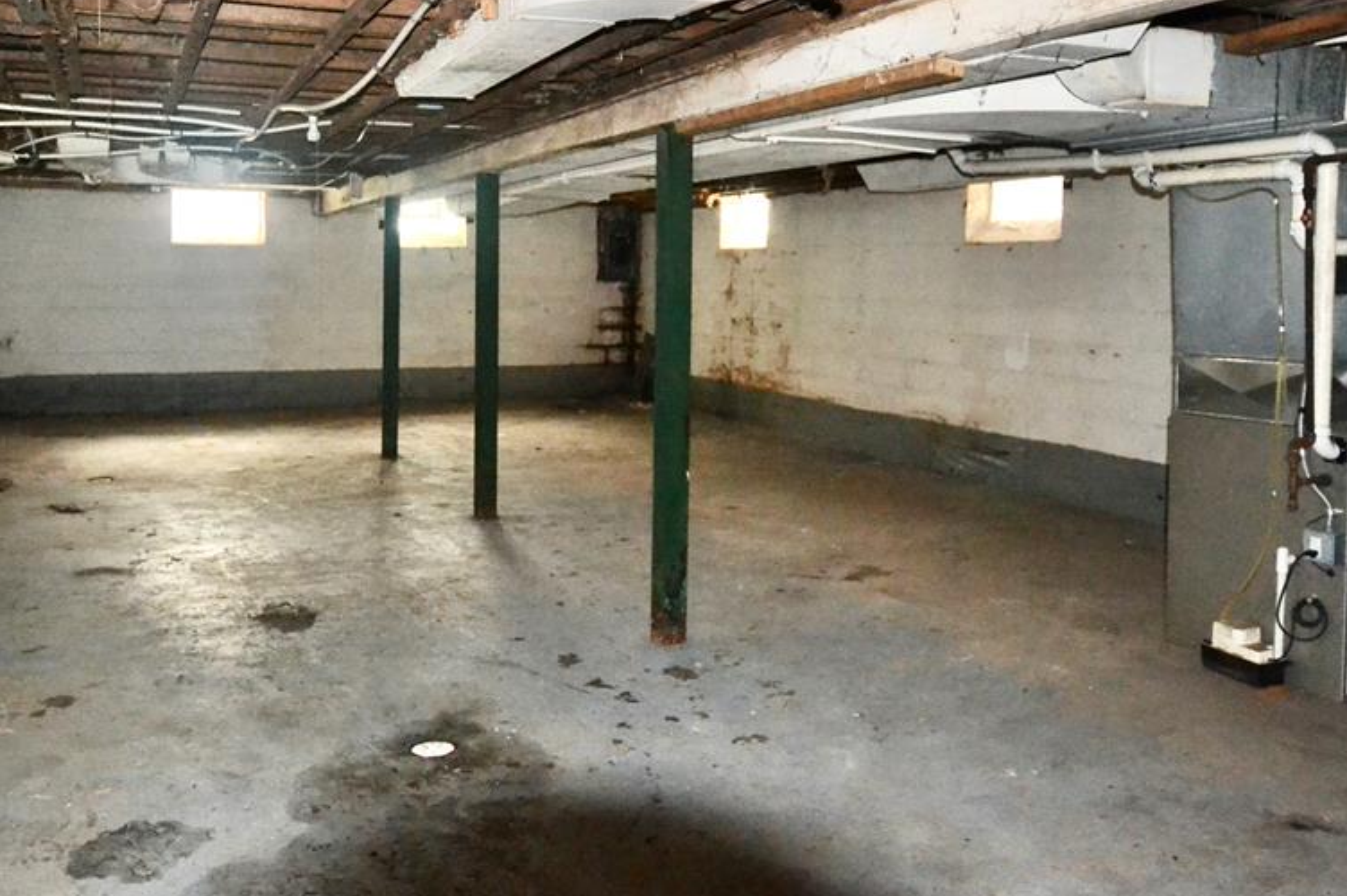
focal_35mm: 31
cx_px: 601
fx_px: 1147
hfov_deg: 60.7
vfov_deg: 42.4
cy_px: 344
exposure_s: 1/60
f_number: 3.5
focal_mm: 15
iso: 3200
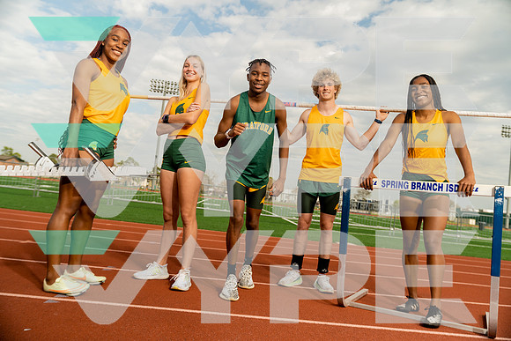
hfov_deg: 63.6
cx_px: 256
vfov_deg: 45.0
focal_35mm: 29
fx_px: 412
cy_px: 170
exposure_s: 1/250
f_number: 3.5
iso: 250
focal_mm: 29
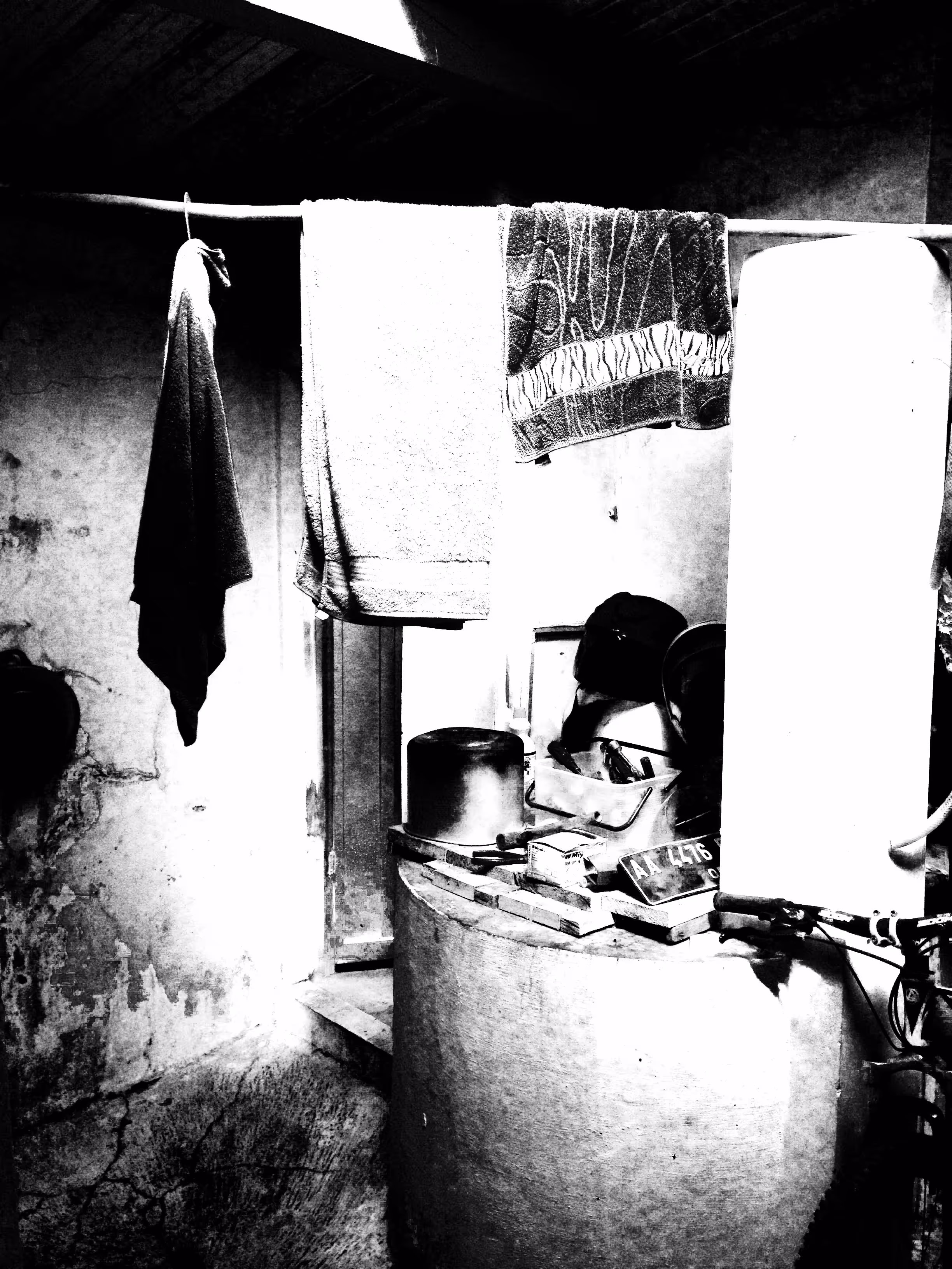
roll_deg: -2.1
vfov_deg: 55.4
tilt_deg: -0.5
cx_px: 476
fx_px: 1210
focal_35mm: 33
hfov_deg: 42.9
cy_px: 634
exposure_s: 1/441
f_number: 2.4
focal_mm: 4.12
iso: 50
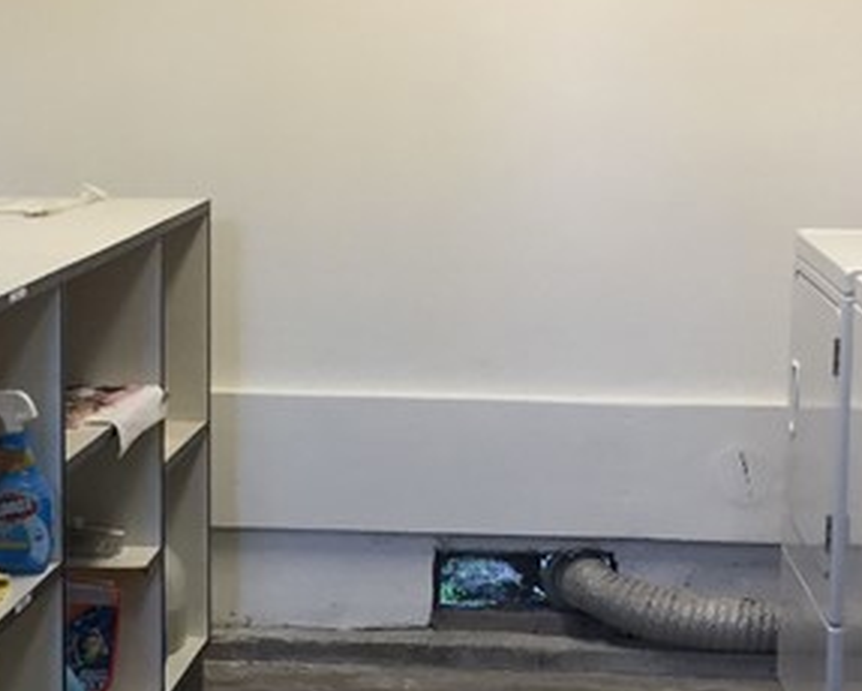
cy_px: 418
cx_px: 312
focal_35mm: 101
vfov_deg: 15.2
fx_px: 2578
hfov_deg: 18.9
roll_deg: +0.3
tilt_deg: -7.1
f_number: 2.2
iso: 64
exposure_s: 1/30
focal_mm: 4.15
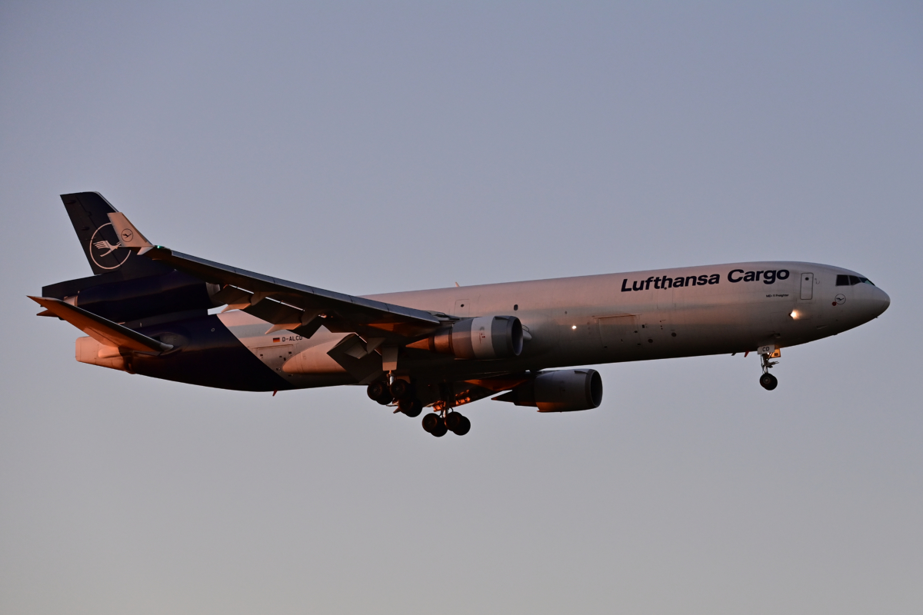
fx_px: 4615
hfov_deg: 11.4
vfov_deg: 7.6
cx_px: 462
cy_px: 308
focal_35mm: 180
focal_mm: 180
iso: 1250
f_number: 5
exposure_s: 1/2000
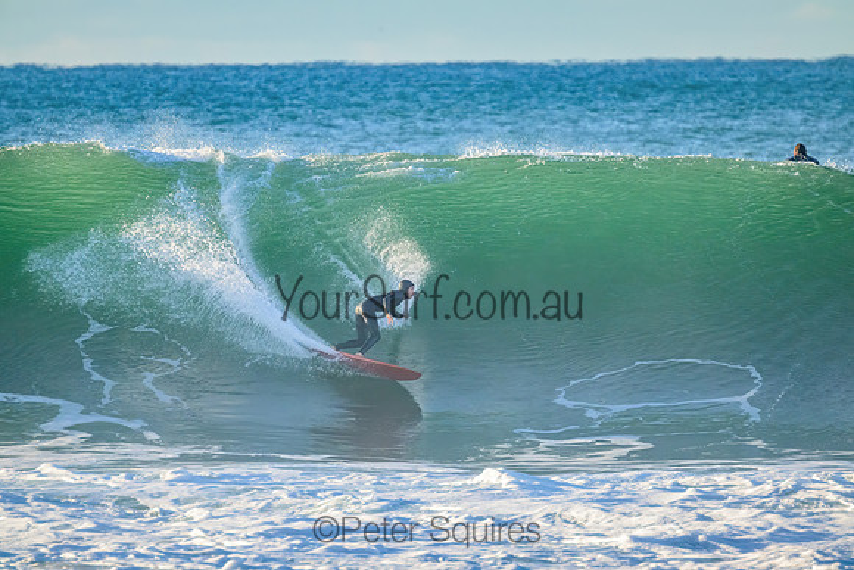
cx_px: 427
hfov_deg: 3.0
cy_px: 285
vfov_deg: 2.0
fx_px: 16134
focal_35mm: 680
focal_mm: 680
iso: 3200
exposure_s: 1/1600
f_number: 11
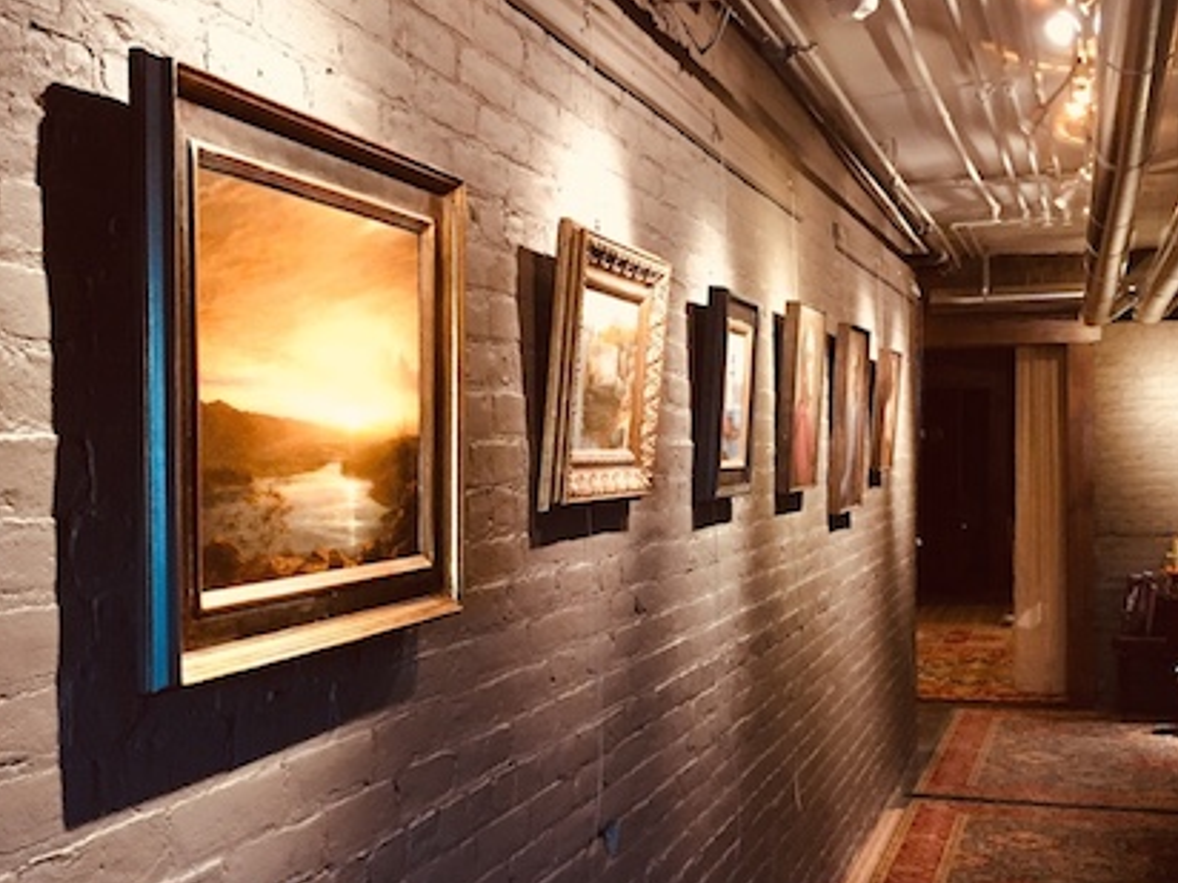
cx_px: 646
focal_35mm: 45
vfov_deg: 32.1
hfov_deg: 42.0
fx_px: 1531
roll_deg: -0.1
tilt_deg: -1.1
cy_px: 509
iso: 200
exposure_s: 1/30
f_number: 2.2
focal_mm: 4.15
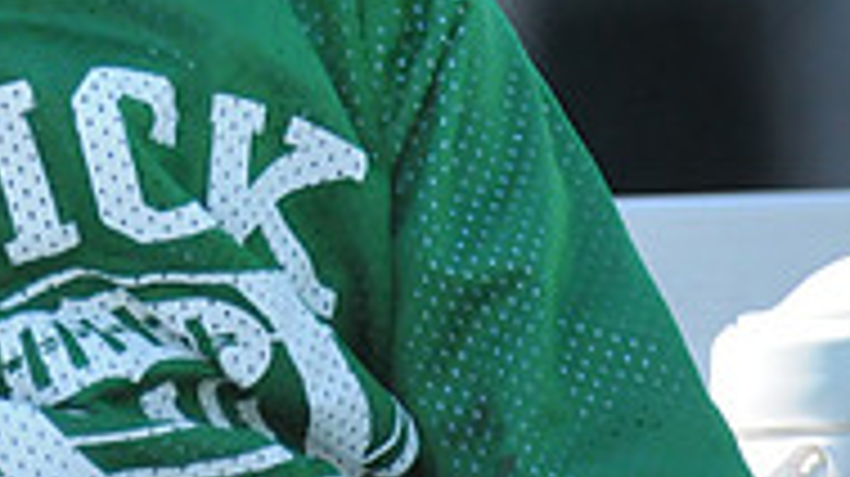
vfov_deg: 0.7
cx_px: -297
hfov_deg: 1.3
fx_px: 36960
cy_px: -272
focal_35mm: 1641
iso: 1600
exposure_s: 1/3200
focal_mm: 340
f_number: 4
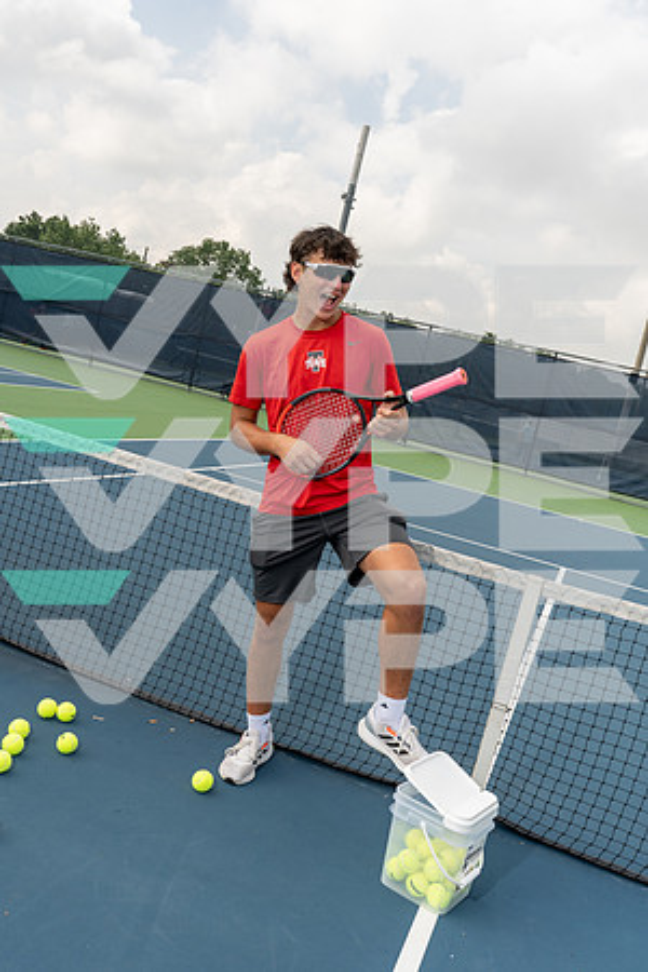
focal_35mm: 33
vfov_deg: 57.2
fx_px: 891
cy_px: 486
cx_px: 324
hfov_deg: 40.0
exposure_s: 1/250
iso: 100
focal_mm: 33
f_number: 8
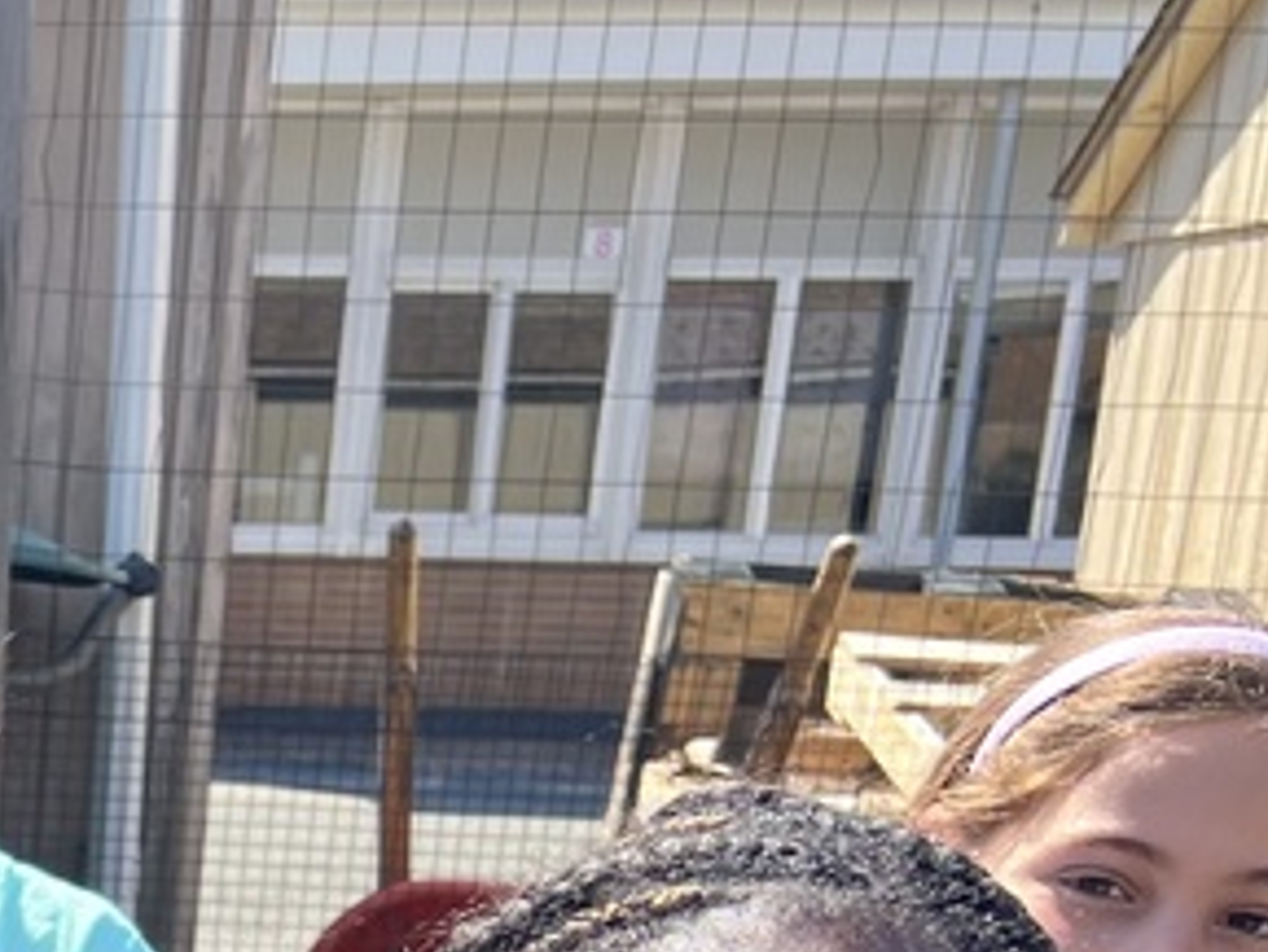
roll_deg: -0.9
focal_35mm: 92
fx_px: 3371
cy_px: 1452
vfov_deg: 14.9
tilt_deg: -18.4
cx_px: -667
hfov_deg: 18.7
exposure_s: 1/991
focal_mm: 5.7
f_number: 1.5
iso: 50
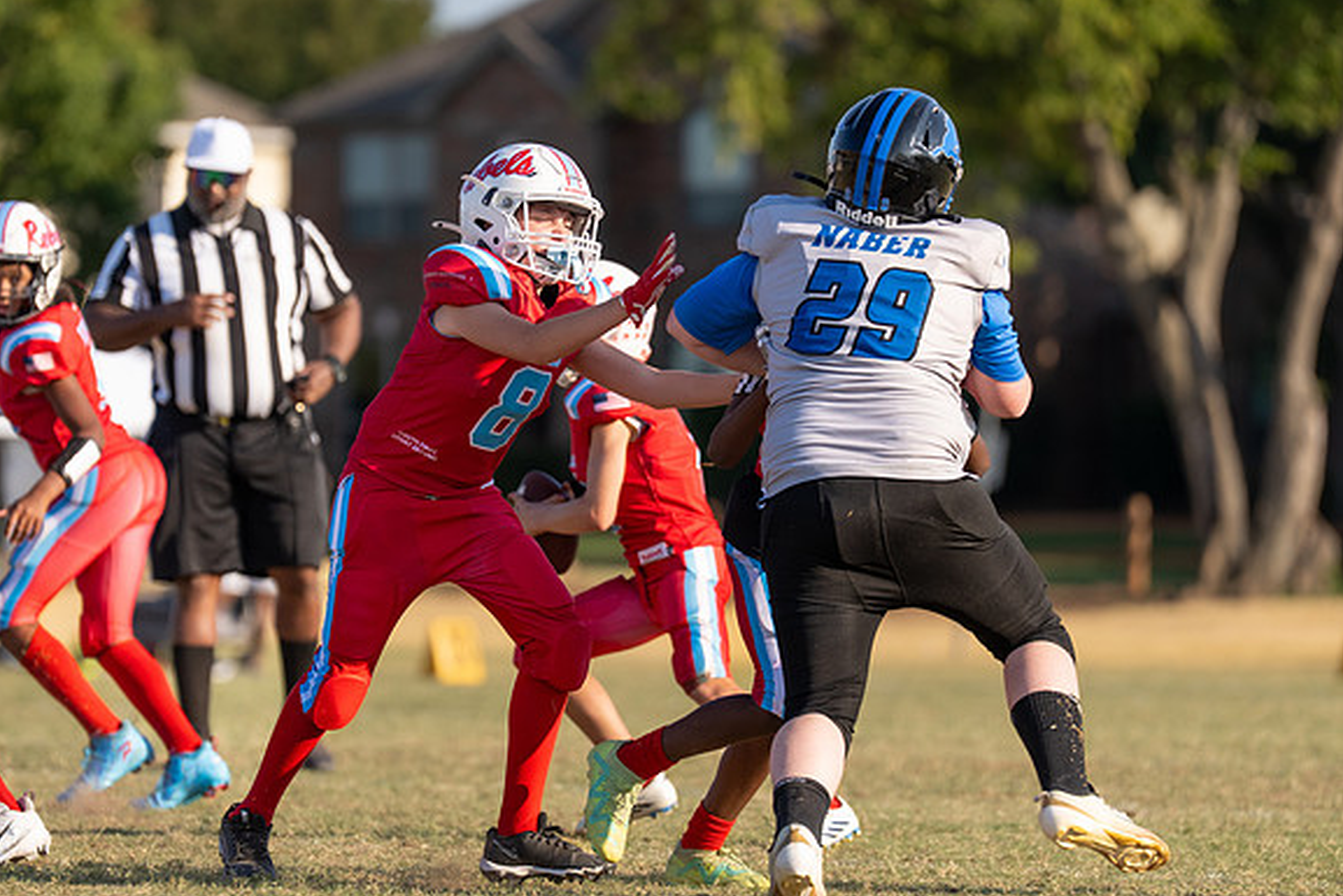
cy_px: 453
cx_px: 508
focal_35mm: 340
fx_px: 12686
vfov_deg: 4.0
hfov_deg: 6.1
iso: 125
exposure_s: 1/1600
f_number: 3.2
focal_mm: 200
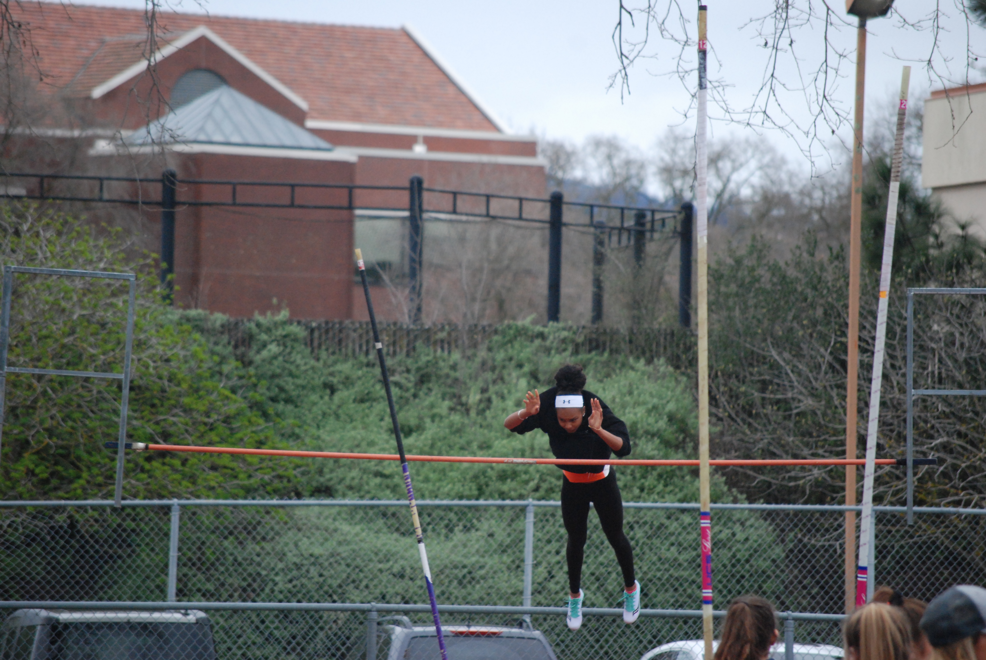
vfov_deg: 5.3
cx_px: 493
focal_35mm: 262
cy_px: 330
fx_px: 7198
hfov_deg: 7.8
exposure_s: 1/1000
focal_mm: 175
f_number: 5.6
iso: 1000
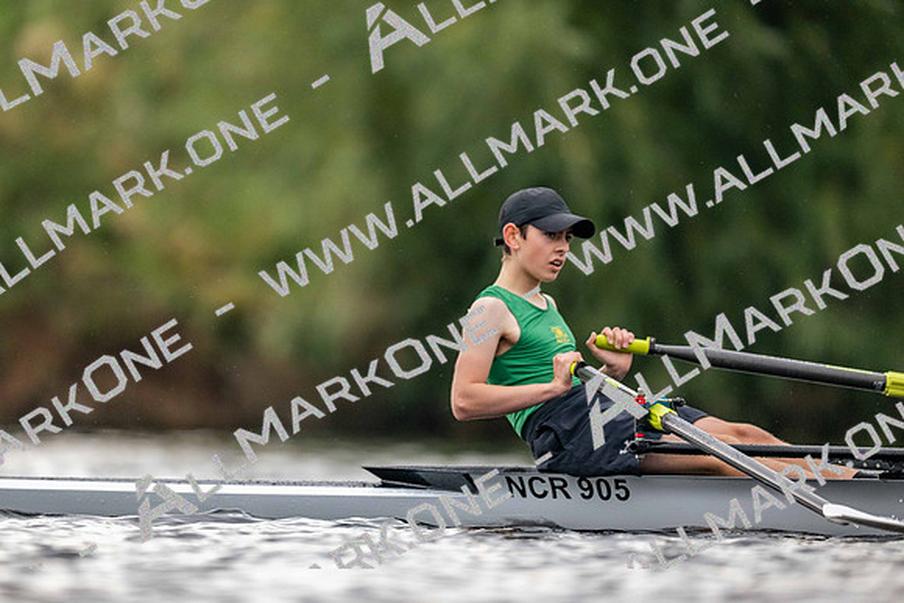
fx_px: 15069
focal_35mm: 600
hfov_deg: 3.4
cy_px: 302
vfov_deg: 2.3
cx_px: 452
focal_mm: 600
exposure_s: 1/2500
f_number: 4
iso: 3200
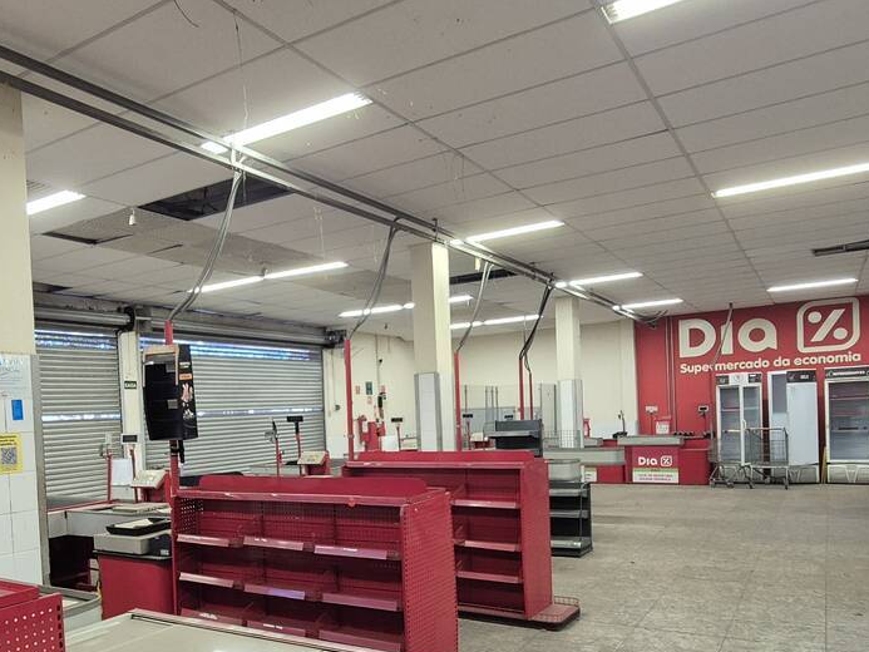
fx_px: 678
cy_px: 435
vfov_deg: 50.4
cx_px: 313
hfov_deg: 64.1
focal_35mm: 27
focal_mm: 2.2
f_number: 2.2
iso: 200
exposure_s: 1/60
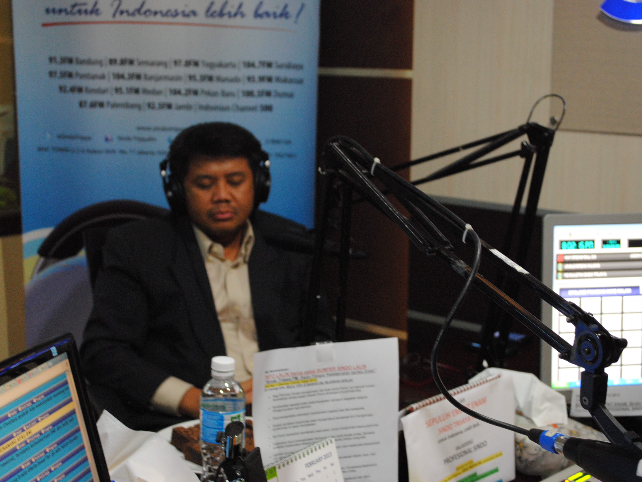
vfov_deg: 22.6
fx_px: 1206
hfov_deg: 29.8
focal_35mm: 65
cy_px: 242
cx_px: 288
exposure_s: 1/6
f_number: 5.3
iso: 800
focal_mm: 40
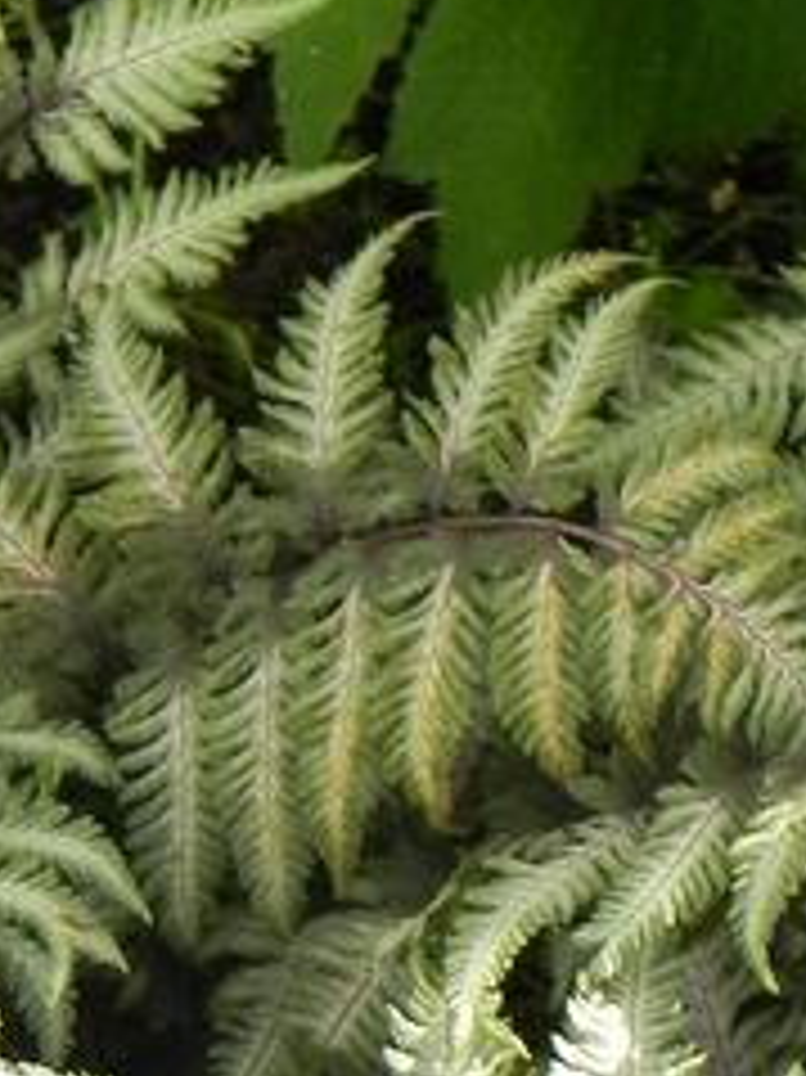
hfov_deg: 4.2
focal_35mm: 352
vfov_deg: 5.6
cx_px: -140
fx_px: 10938
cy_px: 1117
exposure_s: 1/160
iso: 160
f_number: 4.5
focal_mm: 18.8
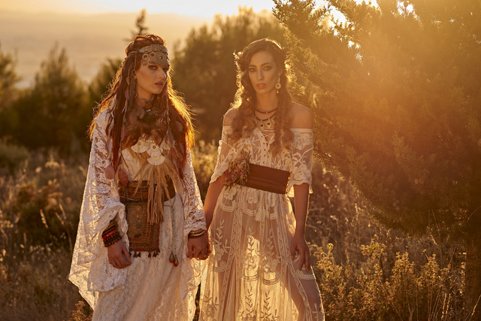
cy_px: 160
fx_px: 1136
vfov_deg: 16.1
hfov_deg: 23.9
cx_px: 240
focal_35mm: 85
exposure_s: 1/200
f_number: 3.5
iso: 100
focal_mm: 85
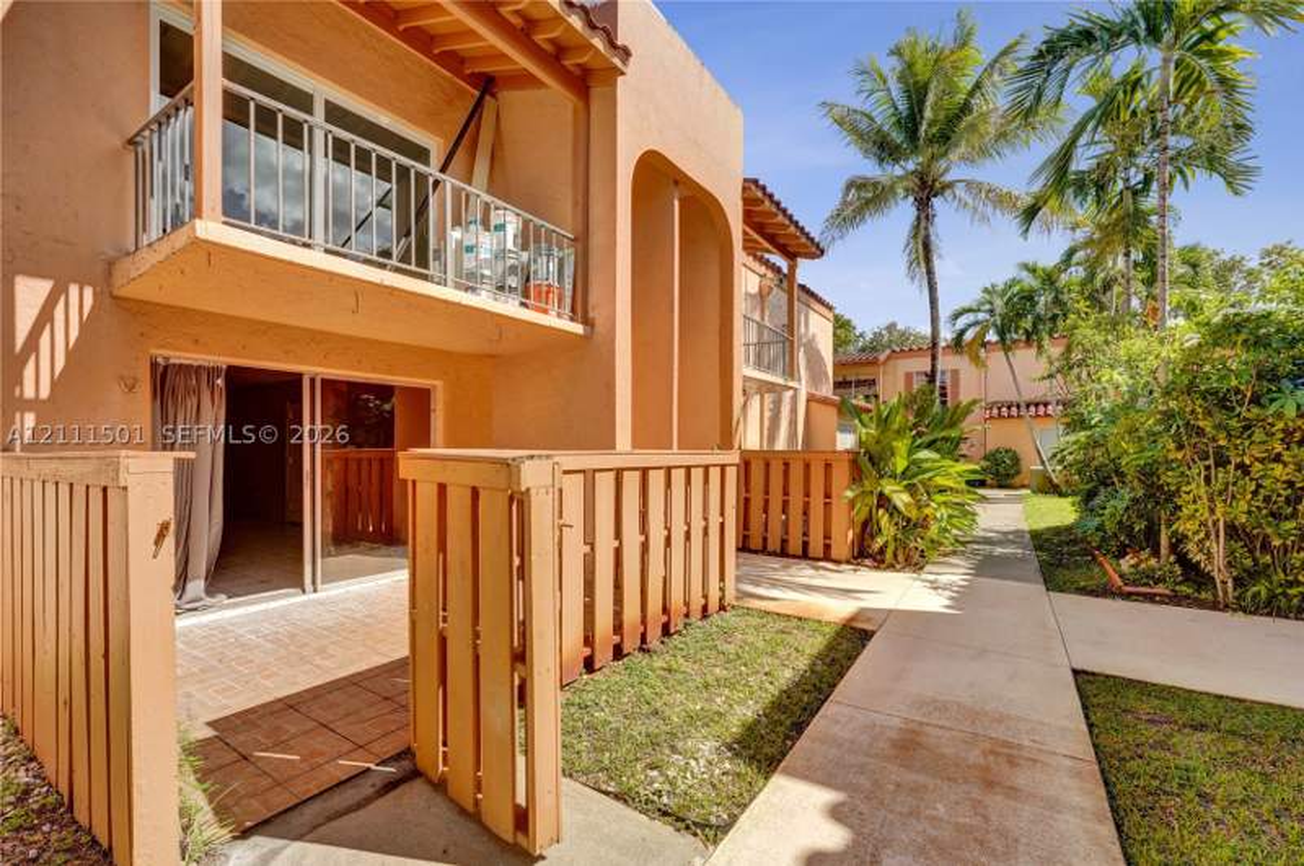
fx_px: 532
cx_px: 652
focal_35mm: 15
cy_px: 433
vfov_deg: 78.3
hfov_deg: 101.6
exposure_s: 1/500
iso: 1250
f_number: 14
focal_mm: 14.7
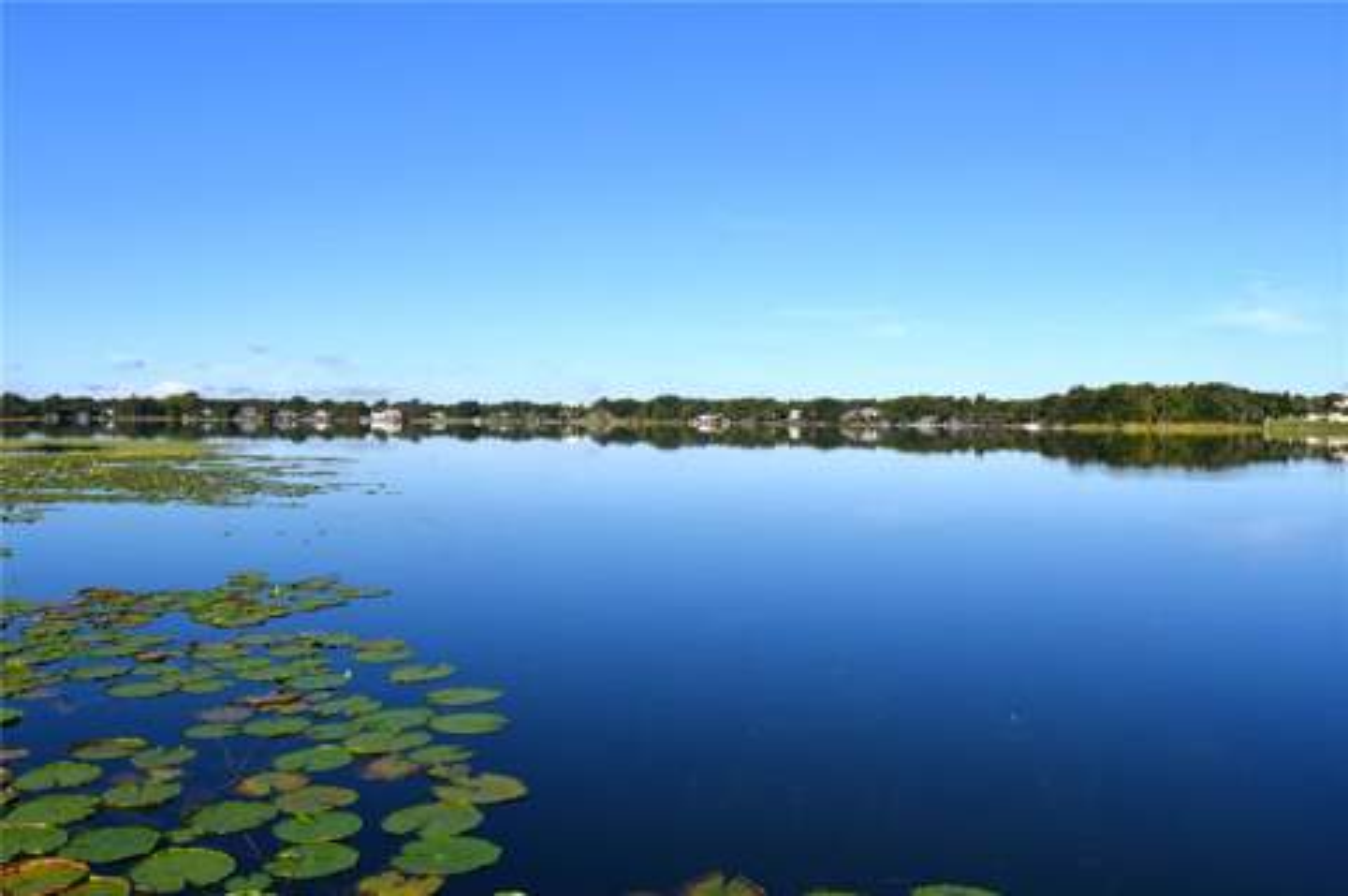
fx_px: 1122
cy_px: 448
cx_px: 674
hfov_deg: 62.0
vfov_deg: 43.5
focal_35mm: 30
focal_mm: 20
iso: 100
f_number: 10
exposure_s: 1/400
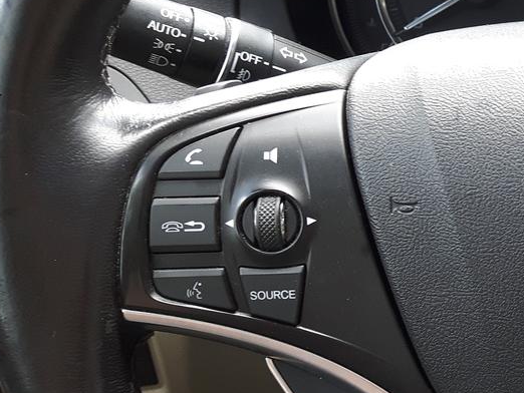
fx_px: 1151
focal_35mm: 76
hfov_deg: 23.5
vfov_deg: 19.4
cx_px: 626
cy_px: 211
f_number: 1.9
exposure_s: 1/50
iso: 50
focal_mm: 3.7
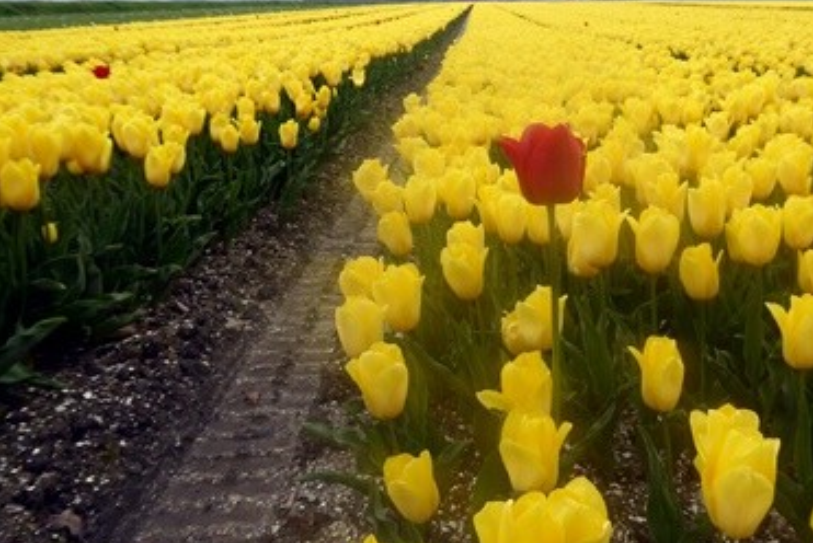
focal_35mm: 35
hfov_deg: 53.8
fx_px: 791
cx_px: 504
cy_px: 242
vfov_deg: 37.9
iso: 80
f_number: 3.3
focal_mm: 4.3
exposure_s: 1/400
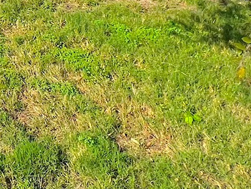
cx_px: -169
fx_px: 479
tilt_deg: +2.9
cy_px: -157
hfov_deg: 21.8
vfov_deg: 17.7
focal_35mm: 66
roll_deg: -0.6
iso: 32
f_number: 1.8
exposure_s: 1/2096
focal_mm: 1.57
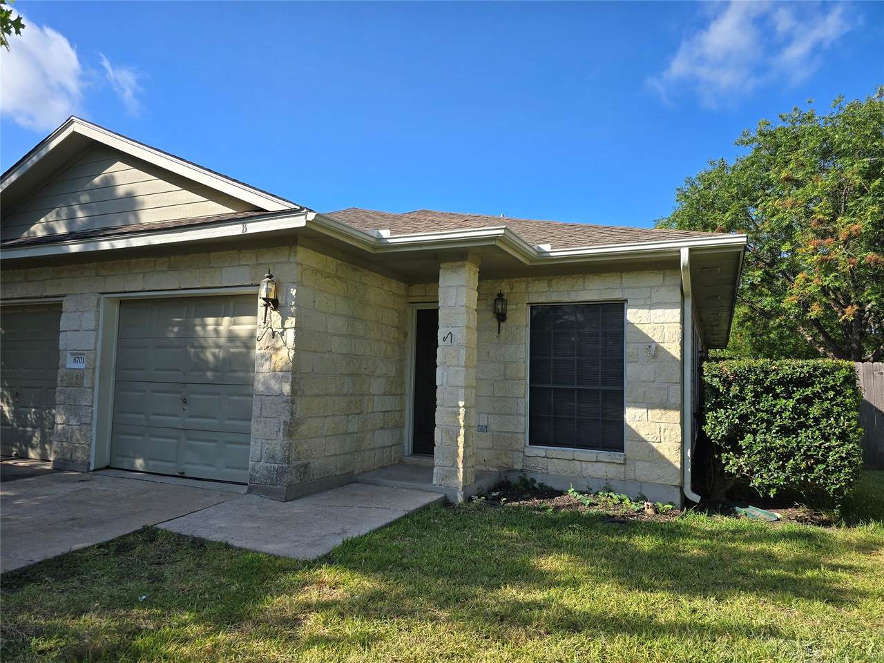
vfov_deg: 58.9
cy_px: 332
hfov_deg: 73.9
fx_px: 587
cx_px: 442
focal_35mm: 23
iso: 12
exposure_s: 1/465
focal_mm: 6.3
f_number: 1.7
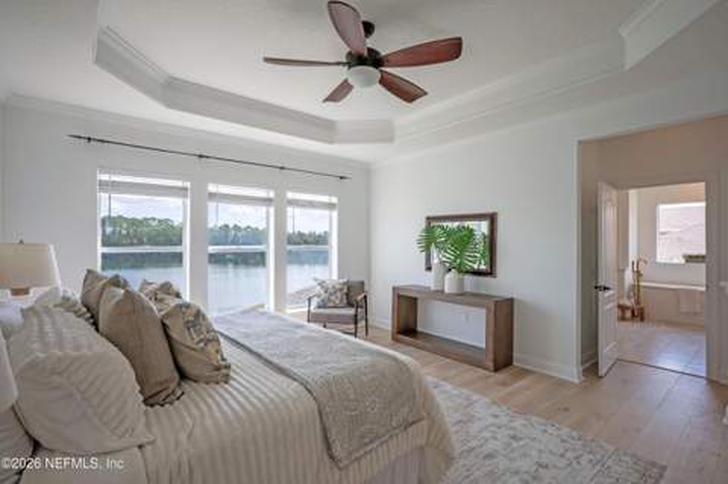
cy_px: 242
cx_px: 364
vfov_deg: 70.3
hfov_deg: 93.3
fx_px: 343
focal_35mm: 17
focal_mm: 17
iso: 720
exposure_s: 1/8000
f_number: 8
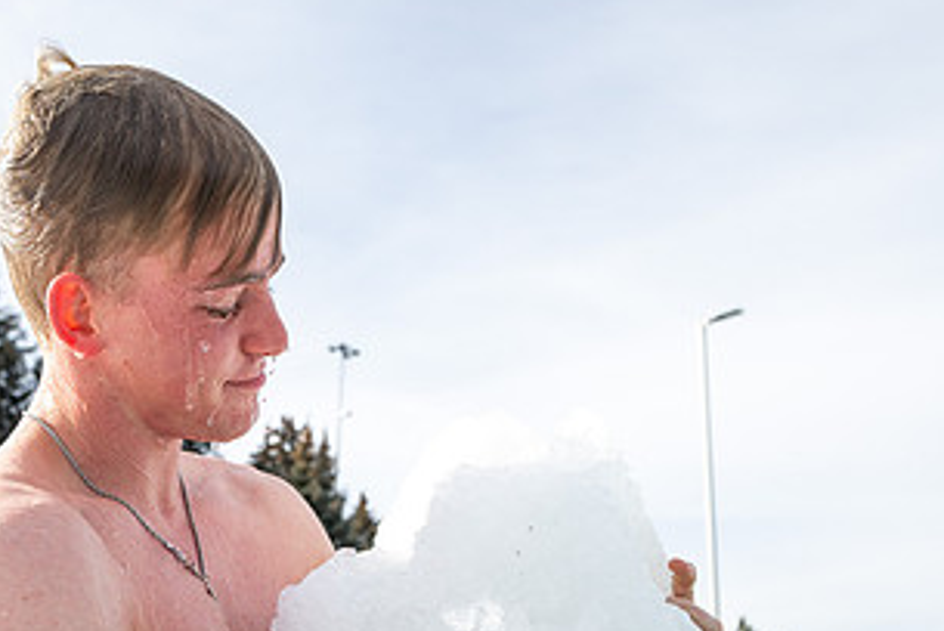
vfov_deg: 33.5
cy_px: 555
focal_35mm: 38
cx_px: 387
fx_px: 997
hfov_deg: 50.4
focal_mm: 20
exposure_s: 1/1600
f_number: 4
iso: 250
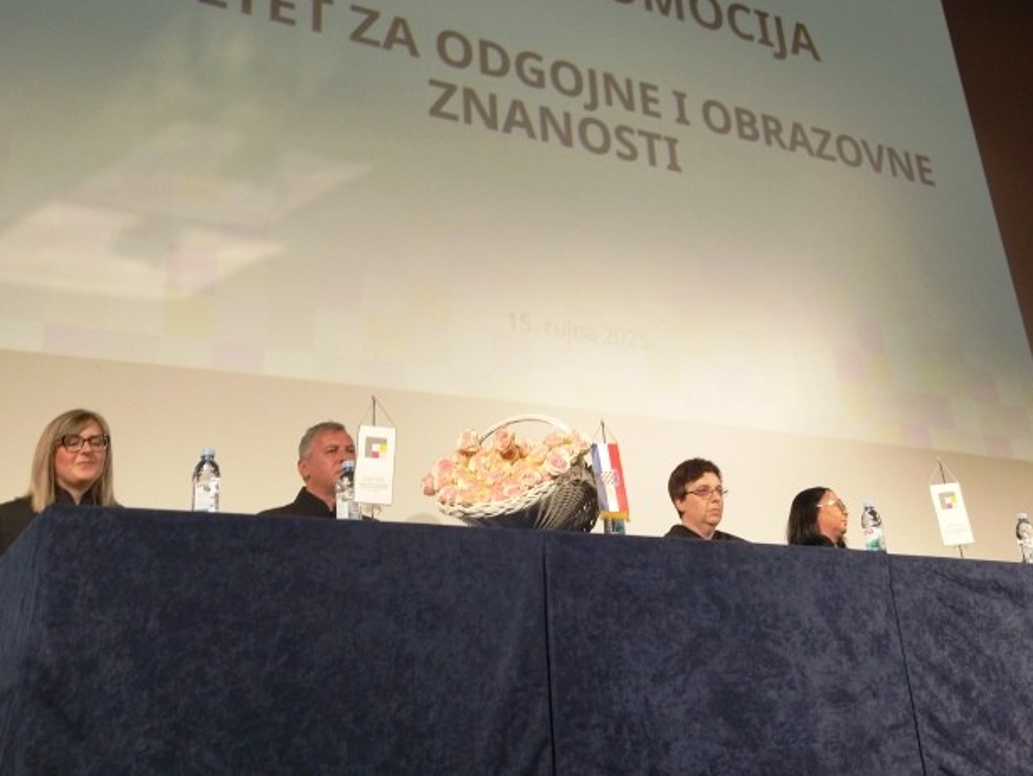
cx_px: 572
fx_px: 1343
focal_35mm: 45
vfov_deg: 31.6
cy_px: 185
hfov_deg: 42.0
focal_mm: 4.74
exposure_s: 1/33
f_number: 1.79
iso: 119
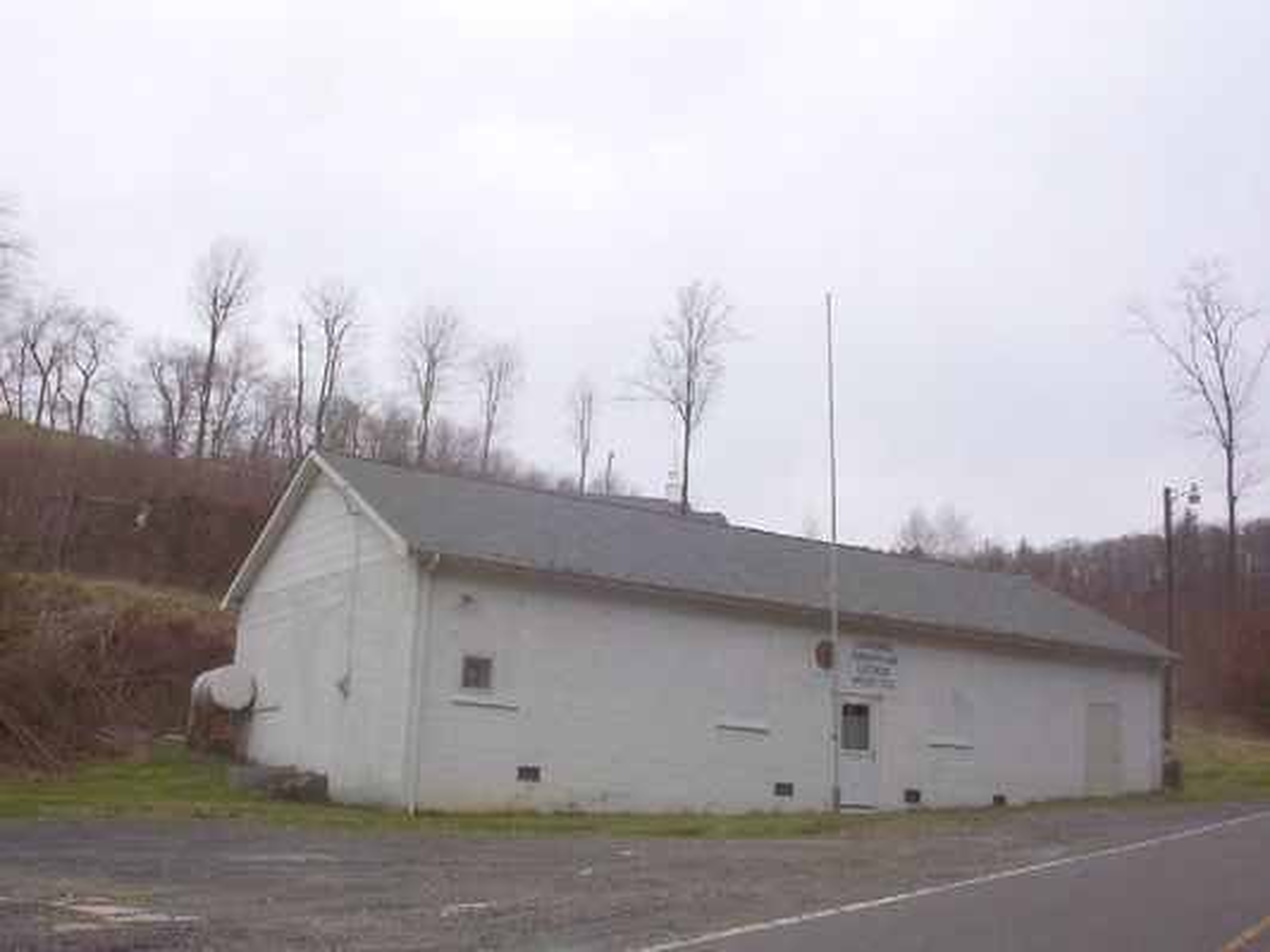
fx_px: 1431
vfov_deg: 36.8
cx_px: 635
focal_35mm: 39
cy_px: 476
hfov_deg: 47.9
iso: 100
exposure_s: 1/158
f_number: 8
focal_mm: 6
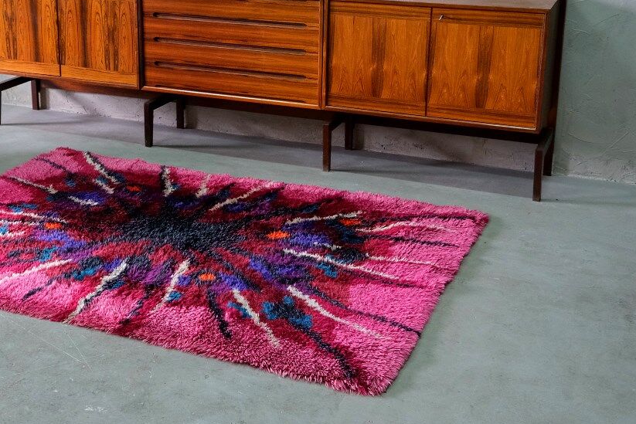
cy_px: 117
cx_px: 195
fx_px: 901
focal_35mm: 51
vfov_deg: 26.2
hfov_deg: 38.3
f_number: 4
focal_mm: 22.3
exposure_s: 1/30
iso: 1600
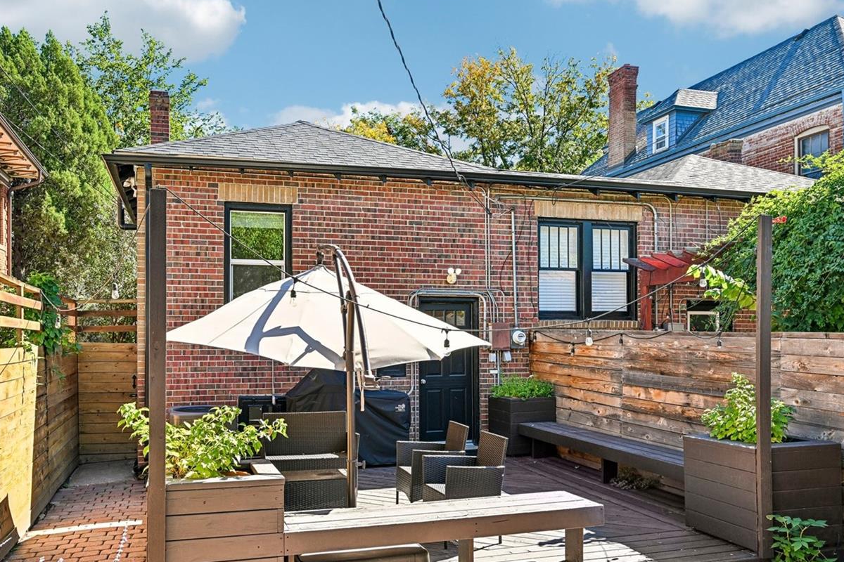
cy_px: 329
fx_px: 672
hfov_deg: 64.0
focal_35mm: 29
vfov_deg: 45.3
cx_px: 371
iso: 64
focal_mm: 21.5
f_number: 8
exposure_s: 1/40
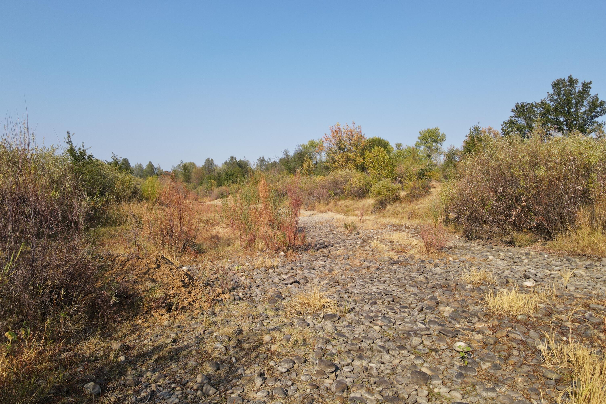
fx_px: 421
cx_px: 303
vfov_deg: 51.3
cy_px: 189
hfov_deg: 71.5
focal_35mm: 25
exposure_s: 1/640
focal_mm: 4.5
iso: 100
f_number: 2.8
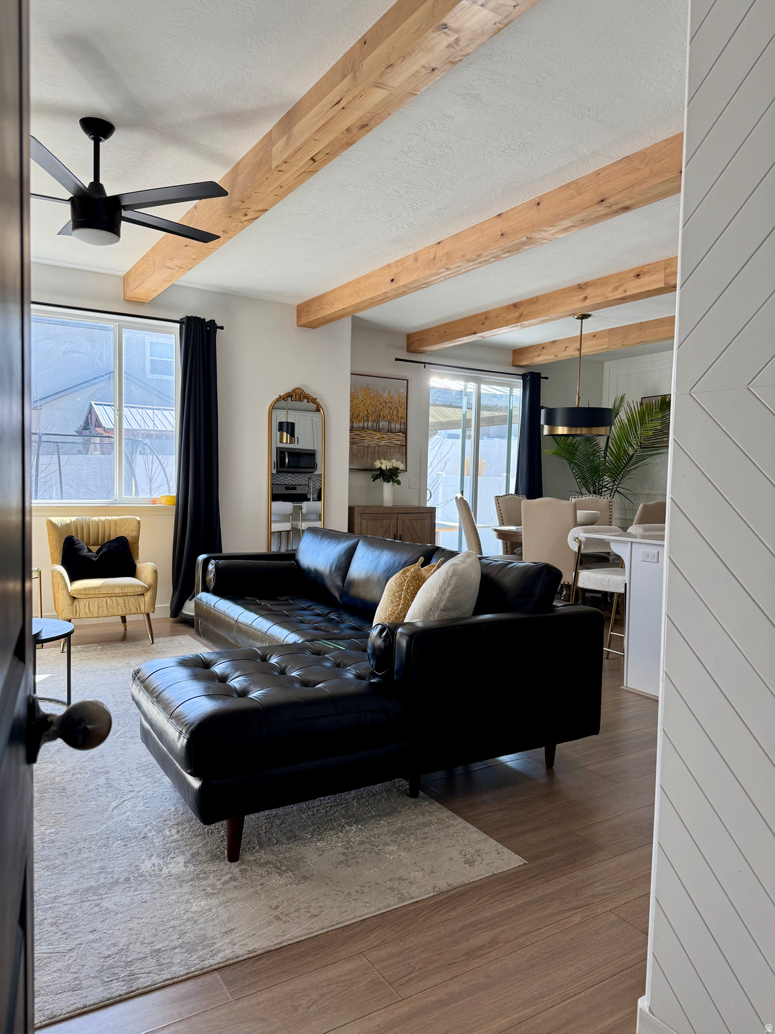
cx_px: 388
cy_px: 517
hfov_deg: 56.8
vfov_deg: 71.6
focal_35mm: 24
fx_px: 716
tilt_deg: -2.7
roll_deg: -1.7
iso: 125
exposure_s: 1/243
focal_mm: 6.76
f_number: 1.78
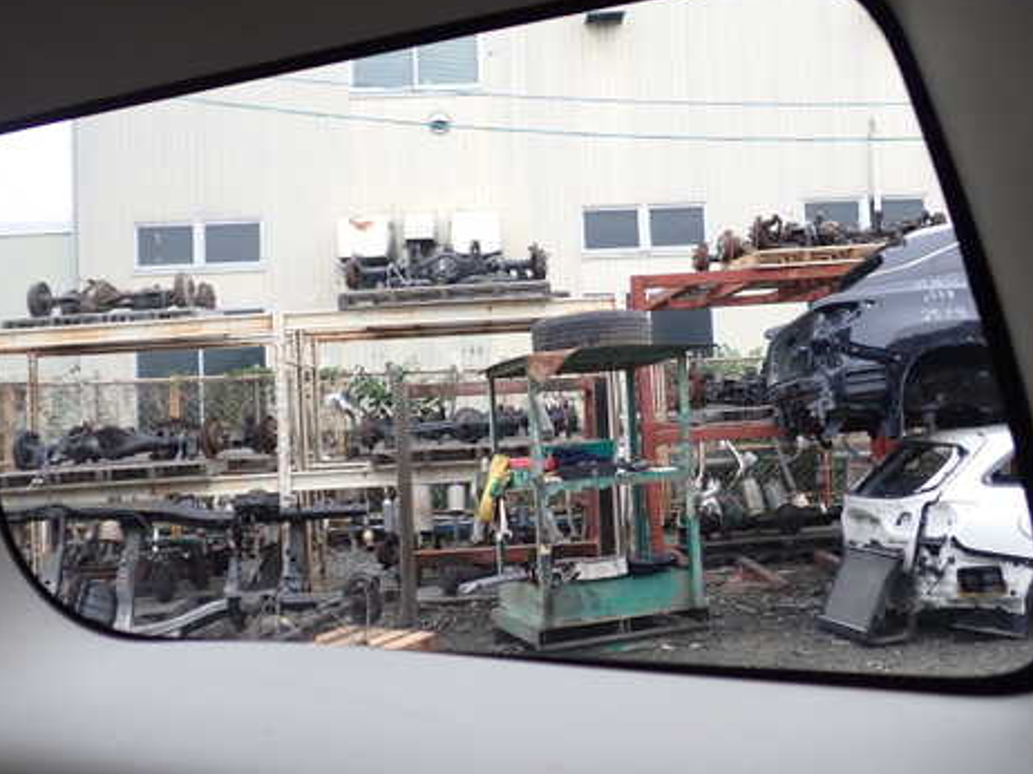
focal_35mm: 39
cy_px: 331
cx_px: 519
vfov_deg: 36.7
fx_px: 1163
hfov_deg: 47.9
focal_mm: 5.4
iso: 200
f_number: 2.3
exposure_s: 1/50
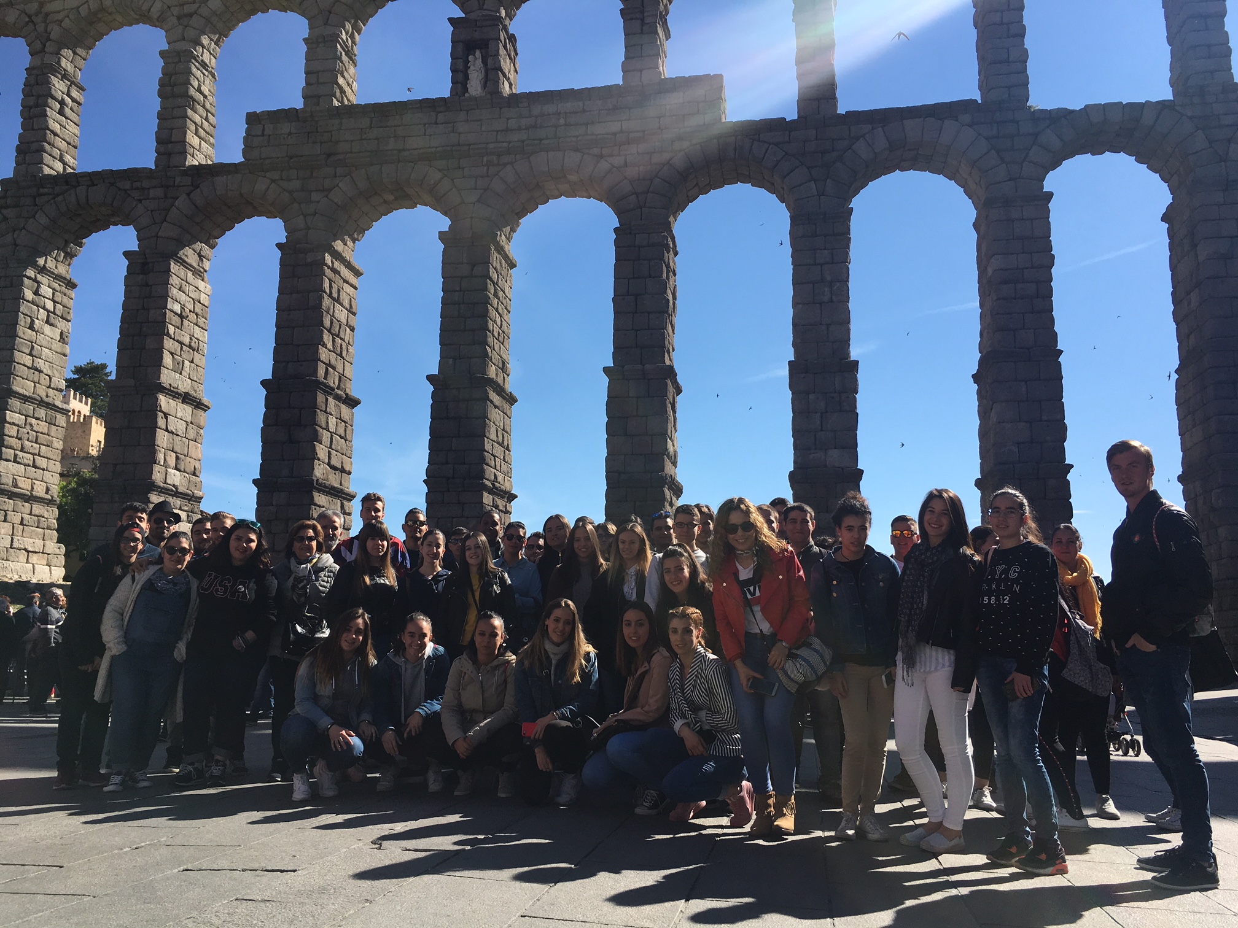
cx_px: 619
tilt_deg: +9.9
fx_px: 1037
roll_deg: -0.2
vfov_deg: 48.2
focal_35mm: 29
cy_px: 464
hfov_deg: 61.7
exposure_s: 1/1709
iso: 25
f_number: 2.2
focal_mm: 4.15
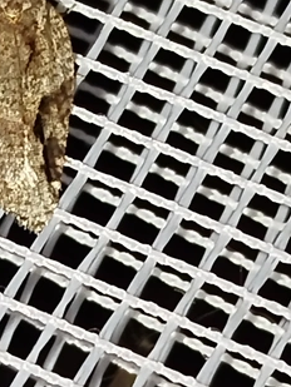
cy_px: 173
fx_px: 2554
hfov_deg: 6.5
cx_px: 34
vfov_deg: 8.7
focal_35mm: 228
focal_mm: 5.31
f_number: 1.7
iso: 80
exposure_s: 1/50
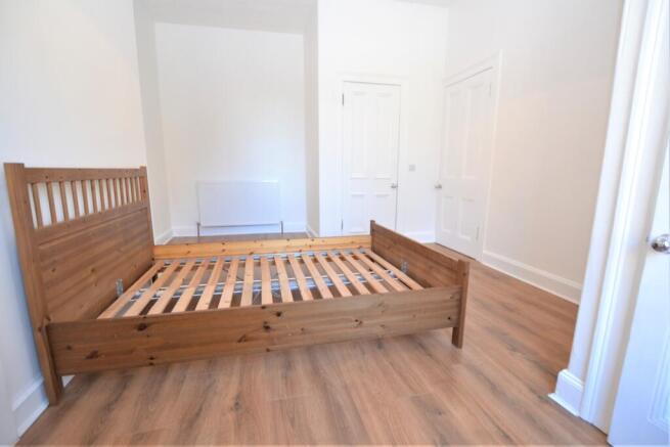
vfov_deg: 77.4
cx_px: 335
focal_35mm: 15
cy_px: 224
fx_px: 279
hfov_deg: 100.4
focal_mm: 10
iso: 640
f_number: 3.5
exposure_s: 1/60
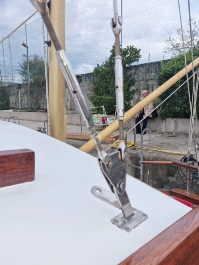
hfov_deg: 51.3
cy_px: 132
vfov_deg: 65.3
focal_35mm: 27
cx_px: 100
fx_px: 207
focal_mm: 5.9
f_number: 2
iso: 25
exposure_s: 1/370
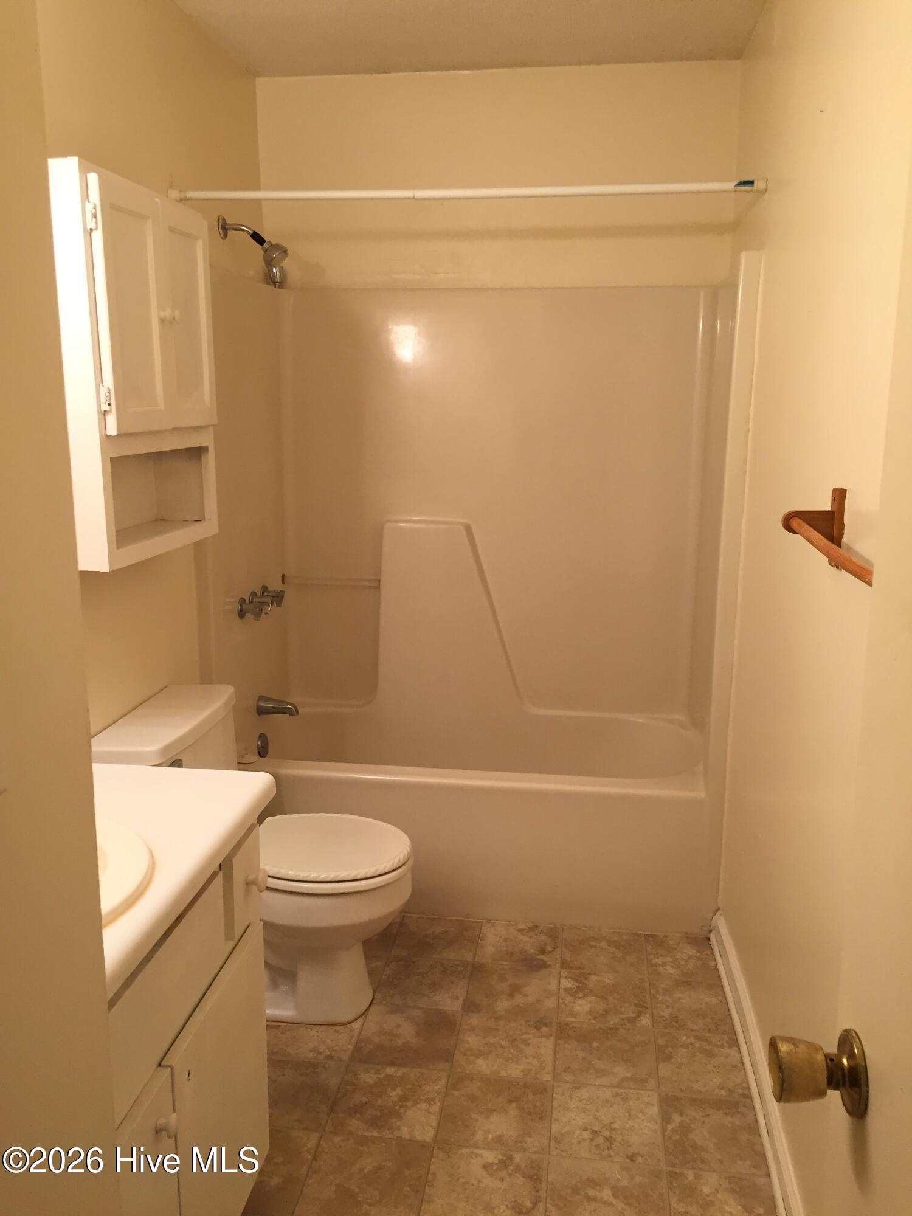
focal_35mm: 29
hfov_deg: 48.2
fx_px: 1019
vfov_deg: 61.7
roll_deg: -0.7
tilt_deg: -12.1
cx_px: 456
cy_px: 608
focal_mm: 4.15
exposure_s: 1/30
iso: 32
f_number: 2.2
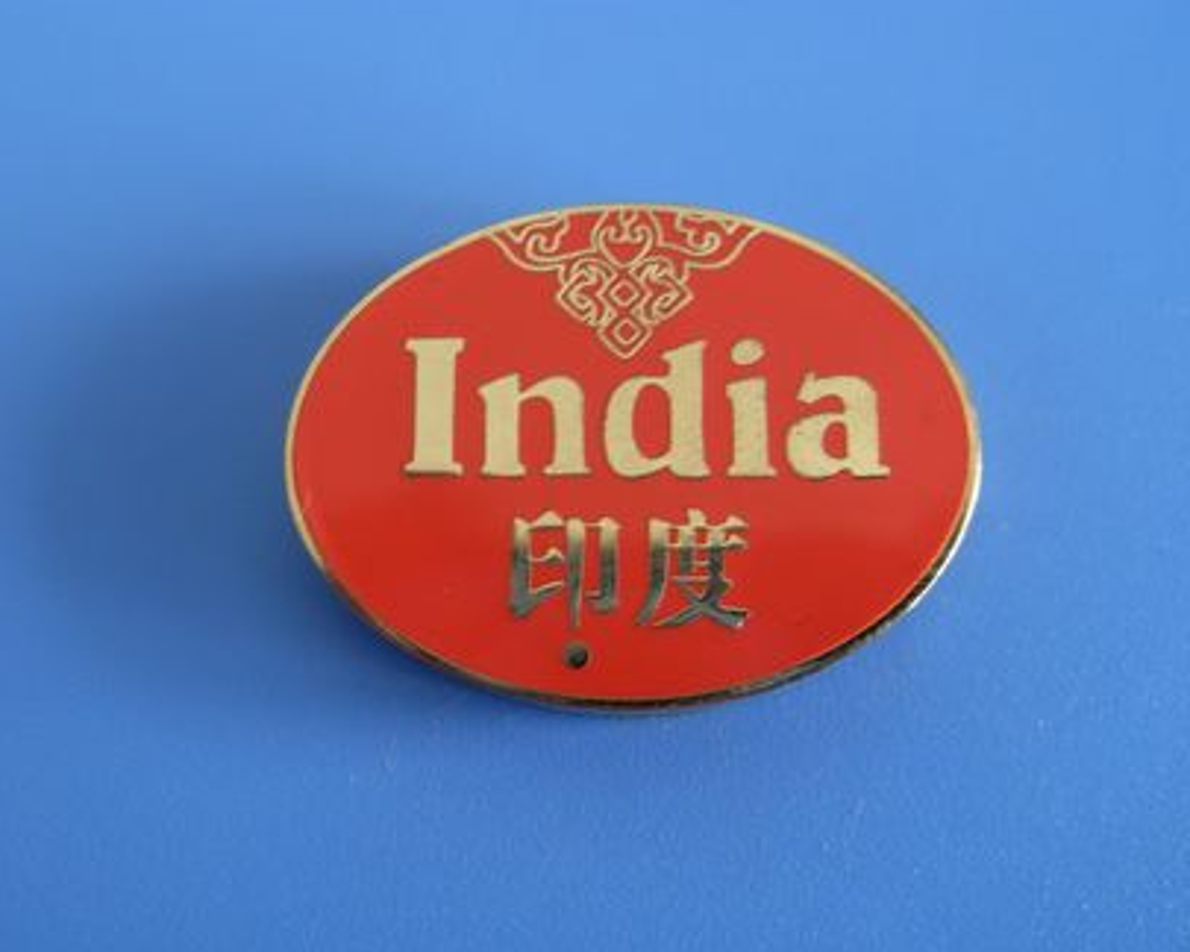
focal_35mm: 38
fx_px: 1338
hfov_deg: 47.9
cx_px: 588
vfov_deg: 39.2
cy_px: 464
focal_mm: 6.3
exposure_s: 1/20
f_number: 2.8
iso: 200
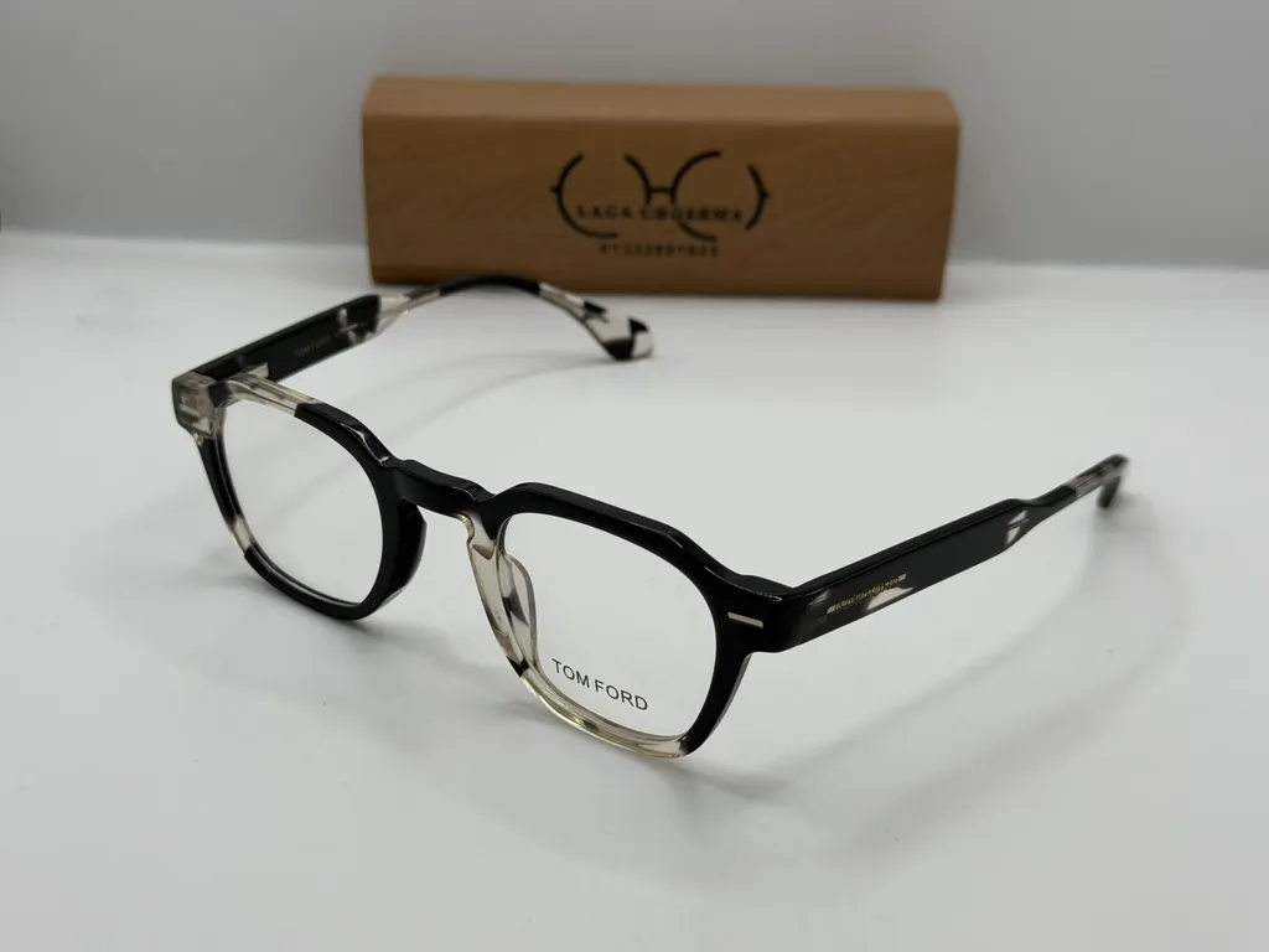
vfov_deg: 30.3
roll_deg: -0.6
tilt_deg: -26.0
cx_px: 634
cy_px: 476
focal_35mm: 48
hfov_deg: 39.7
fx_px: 1760
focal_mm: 6.76
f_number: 1.78
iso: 64
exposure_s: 1/545
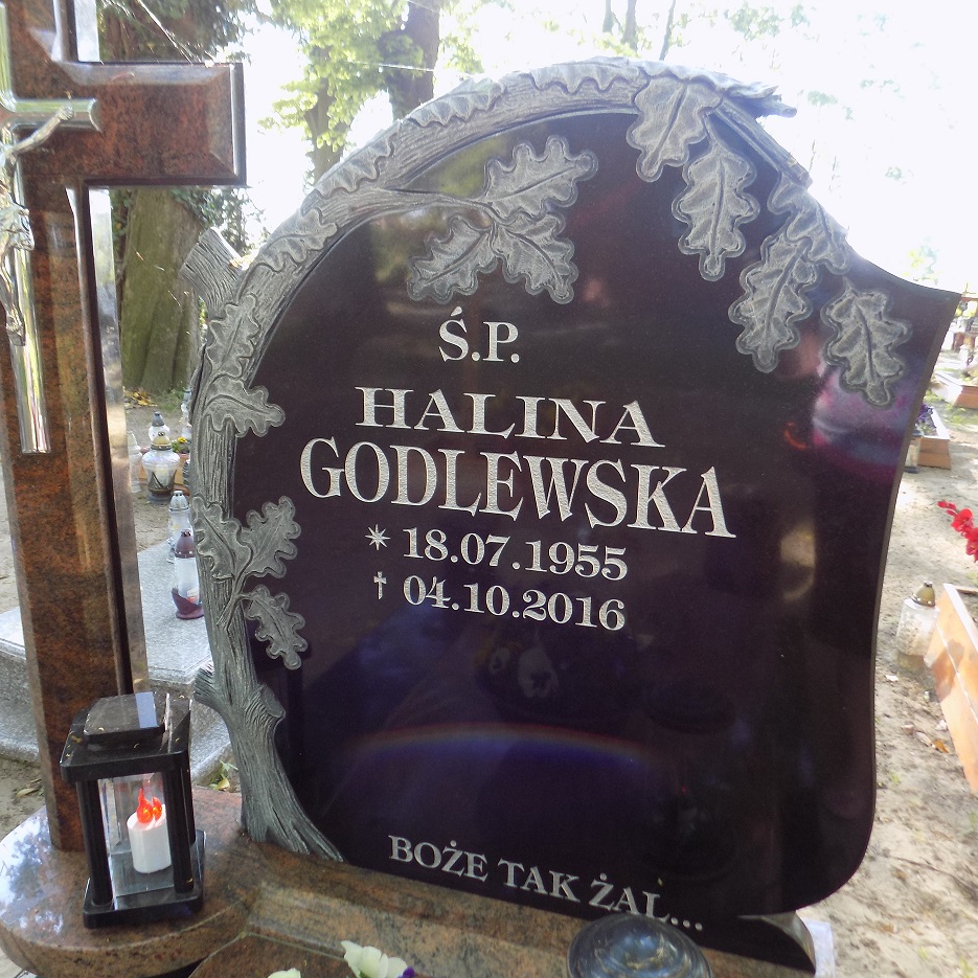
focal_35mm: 28
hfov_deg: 57.2
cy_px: 482
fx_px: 895
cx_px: 437
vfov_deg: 57.3
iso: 80
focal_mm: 4
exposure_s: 1/30
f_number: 3.1
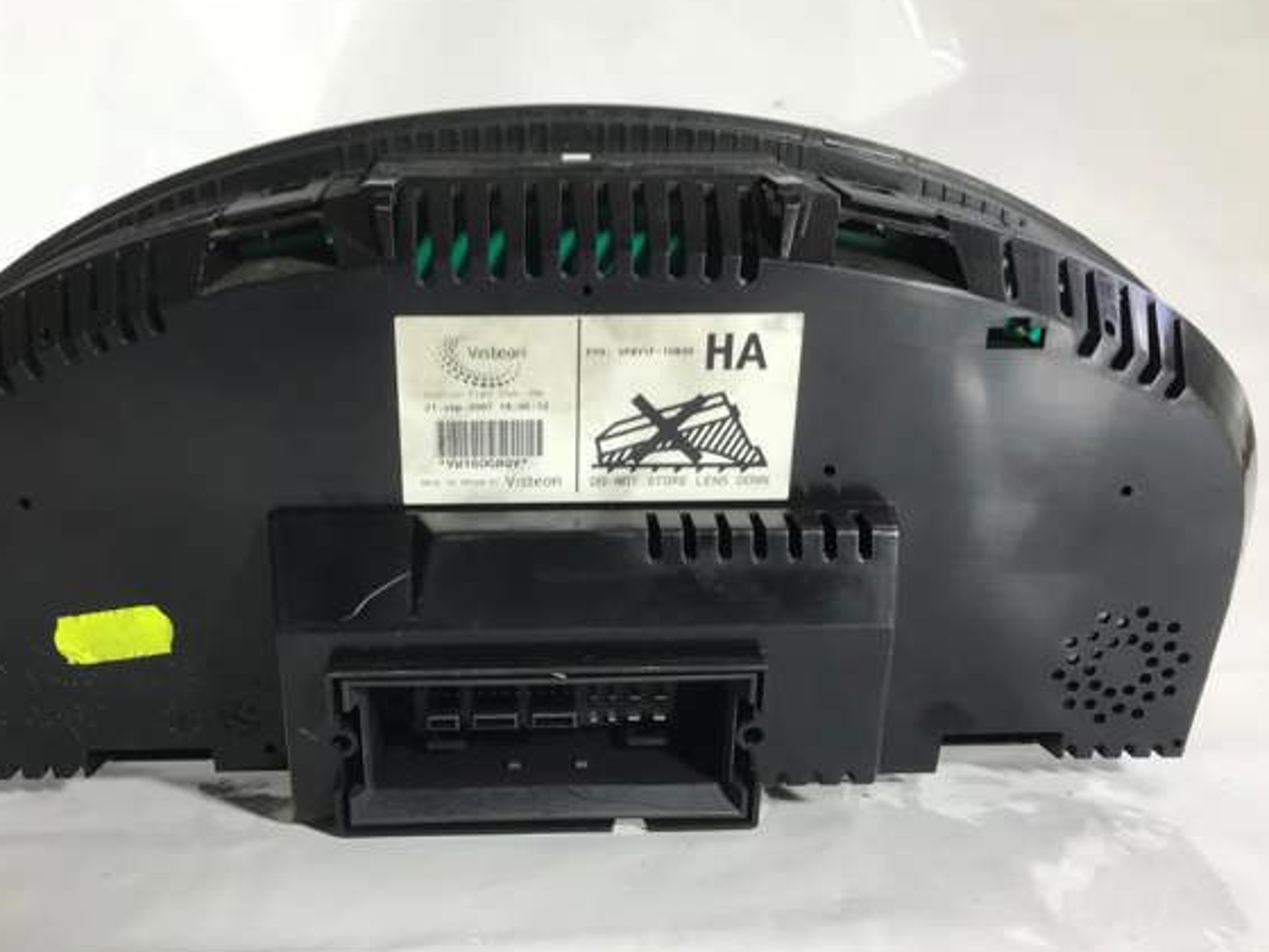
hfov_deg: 56.7
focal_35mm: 32
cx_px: 569
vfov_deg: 44.2
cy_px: 474
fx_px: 1173
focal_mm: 3.99
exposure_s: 1/100
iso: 25
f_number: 1.8
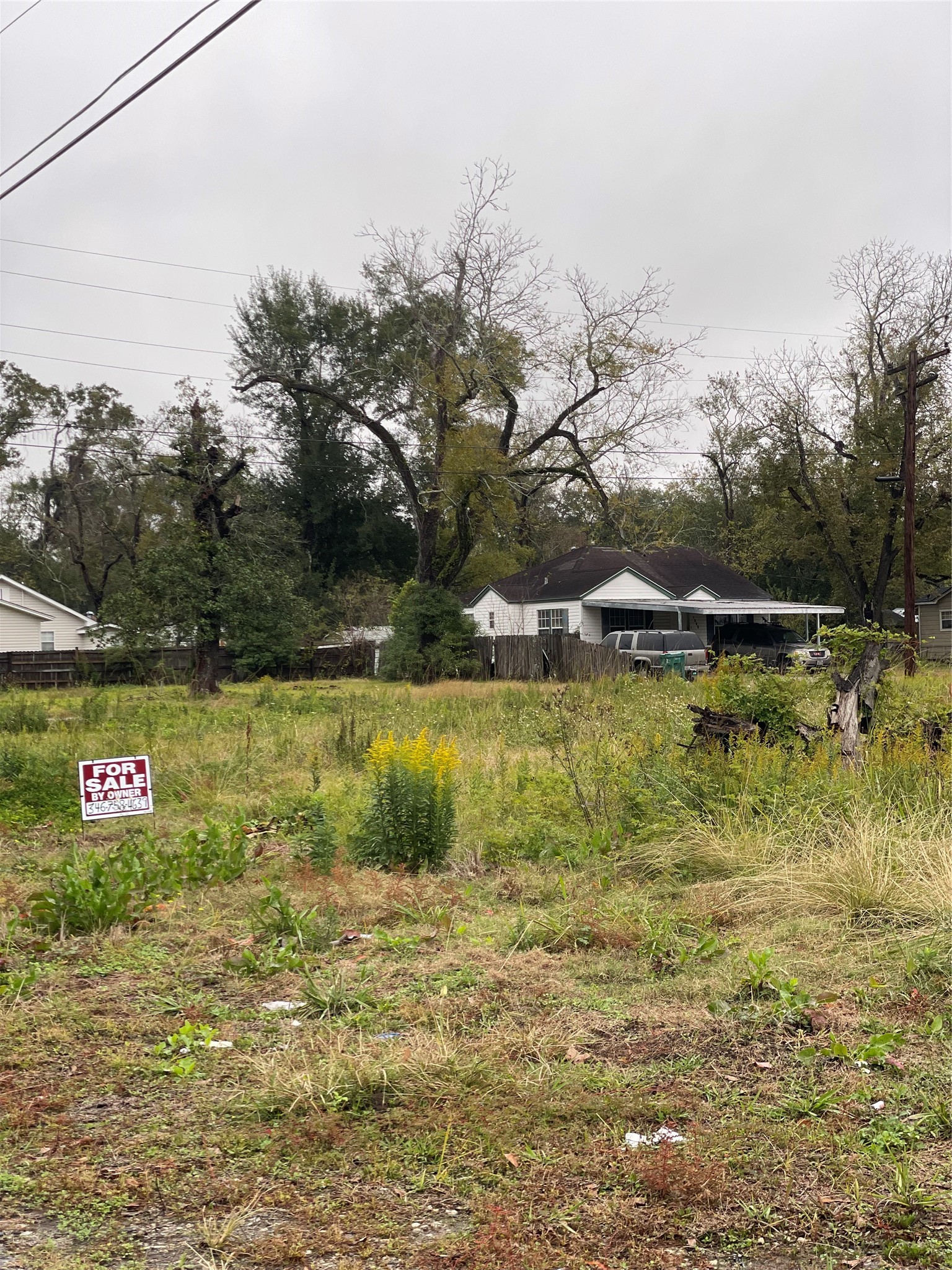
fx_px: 1907
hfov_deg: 28.0
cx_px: 476
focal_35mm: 52
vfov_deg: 36.8
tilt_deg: +1.2
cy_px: 635
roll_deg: +1.8
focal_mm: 6
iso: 25
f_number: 2
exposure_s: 1/122
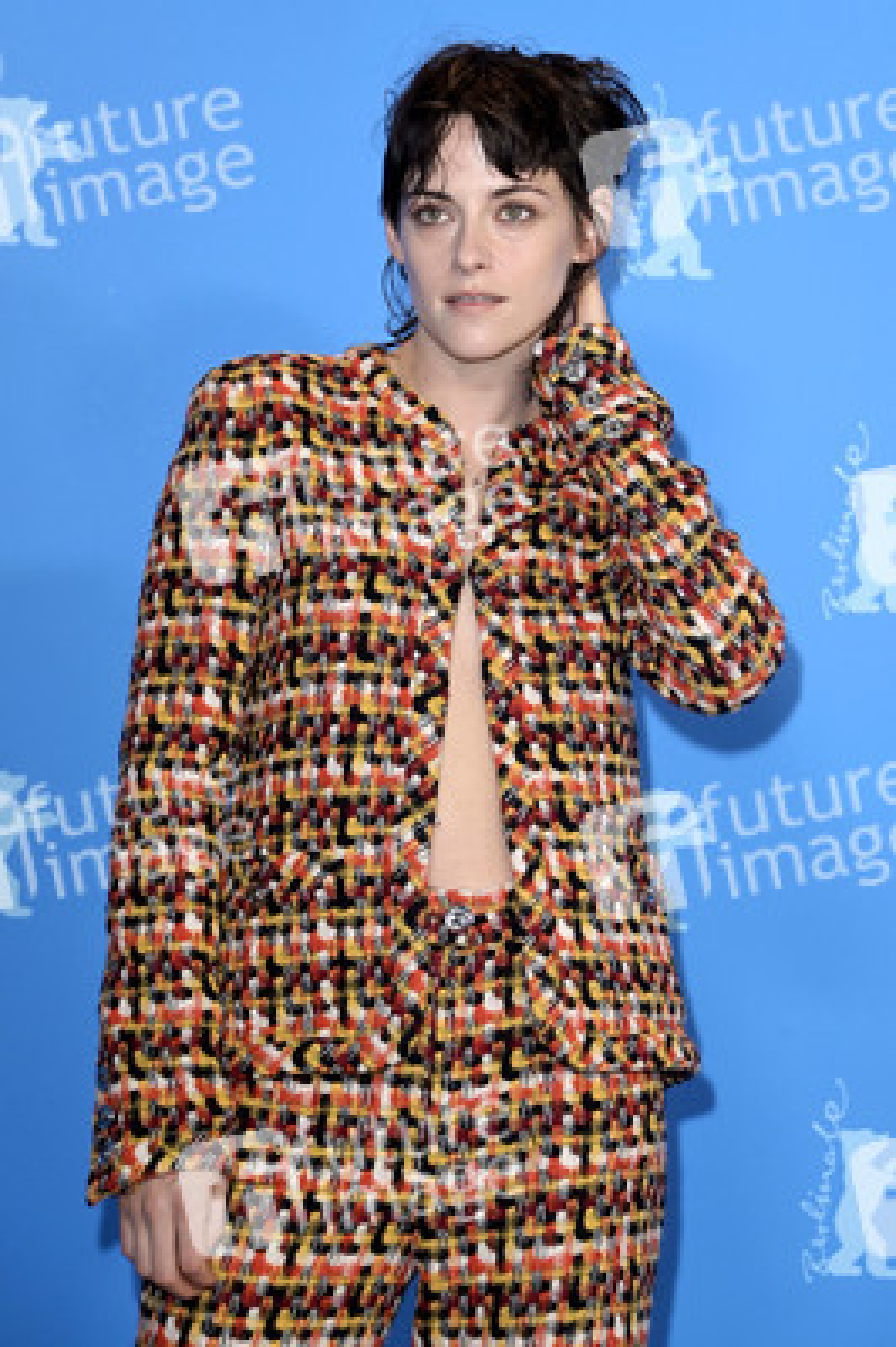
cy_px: 674
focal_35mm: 112
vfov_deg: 18.3
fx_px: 4188
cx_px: 448
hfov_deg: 12.2
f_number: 5.6
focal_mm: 112
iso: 1000
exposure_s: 1/250
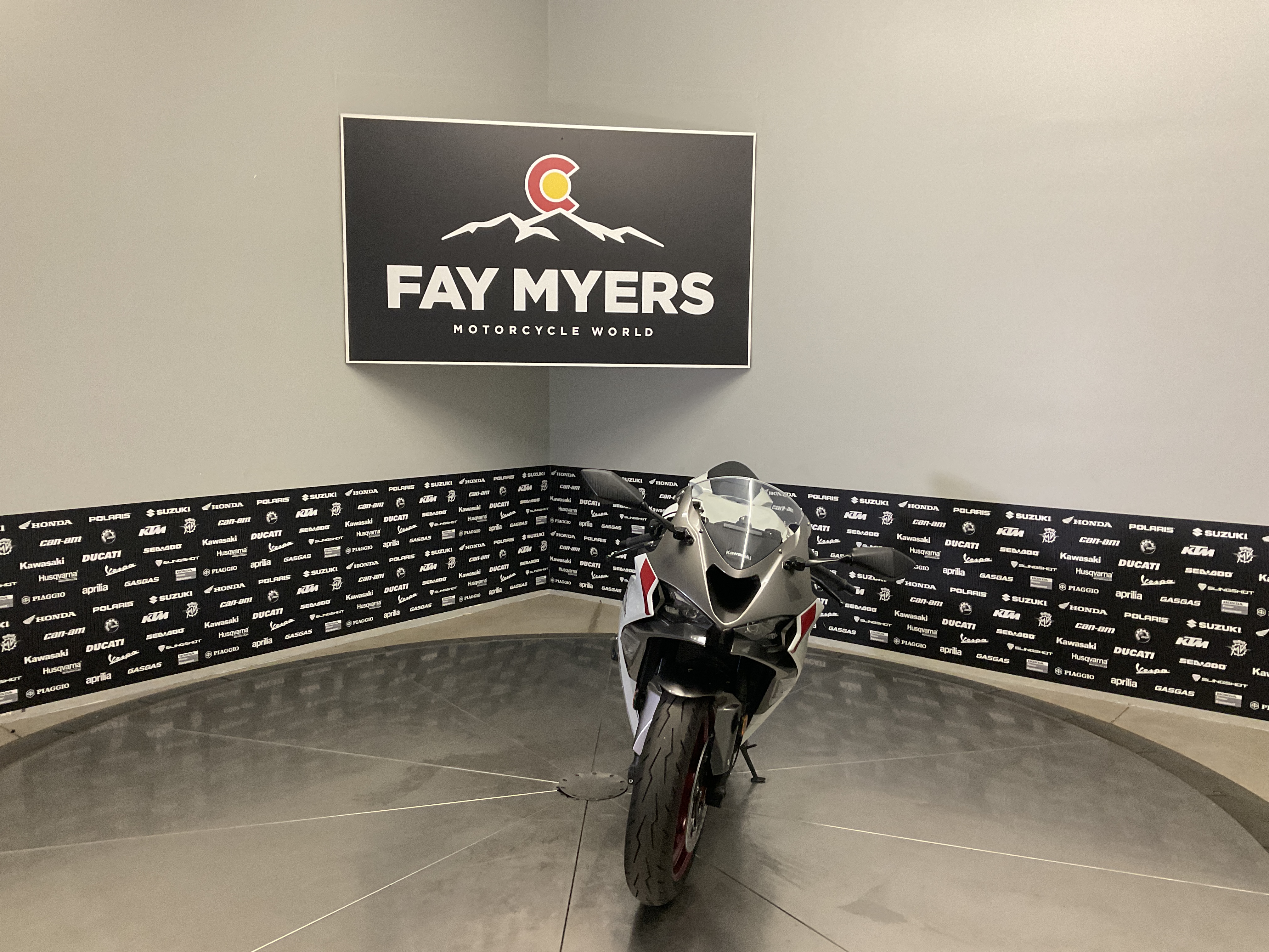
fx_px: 1063
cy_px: 476
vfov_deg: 48.2
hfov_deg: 61.7
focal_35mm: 29
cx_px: 634
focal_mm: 3
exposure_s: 1/60
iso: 160
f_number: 1.8
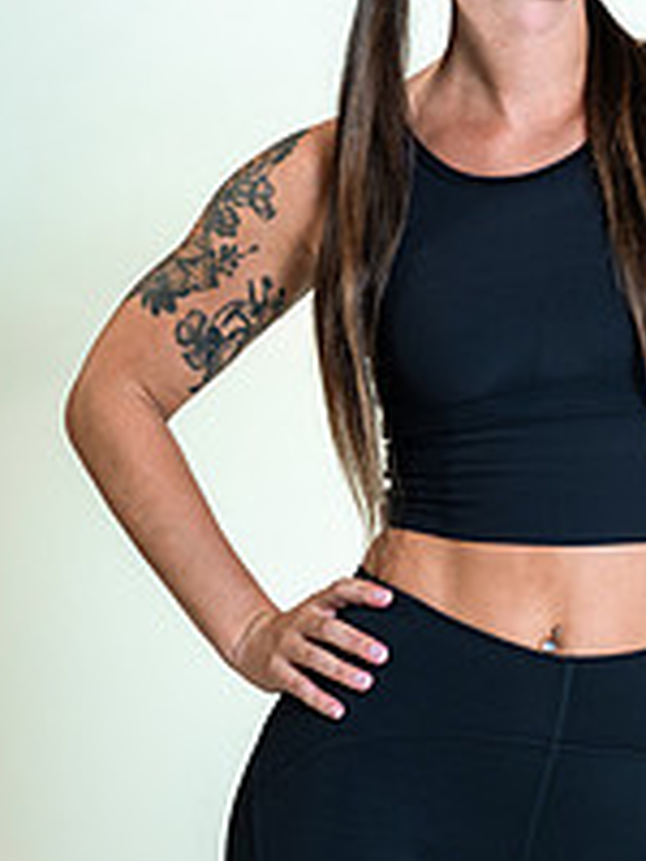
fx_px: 4578
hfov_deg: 8.0
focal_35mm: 184
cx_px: 624
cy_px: 396
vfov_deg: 10.7
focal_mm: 85
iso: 320
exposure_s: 1/160
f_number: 4.5
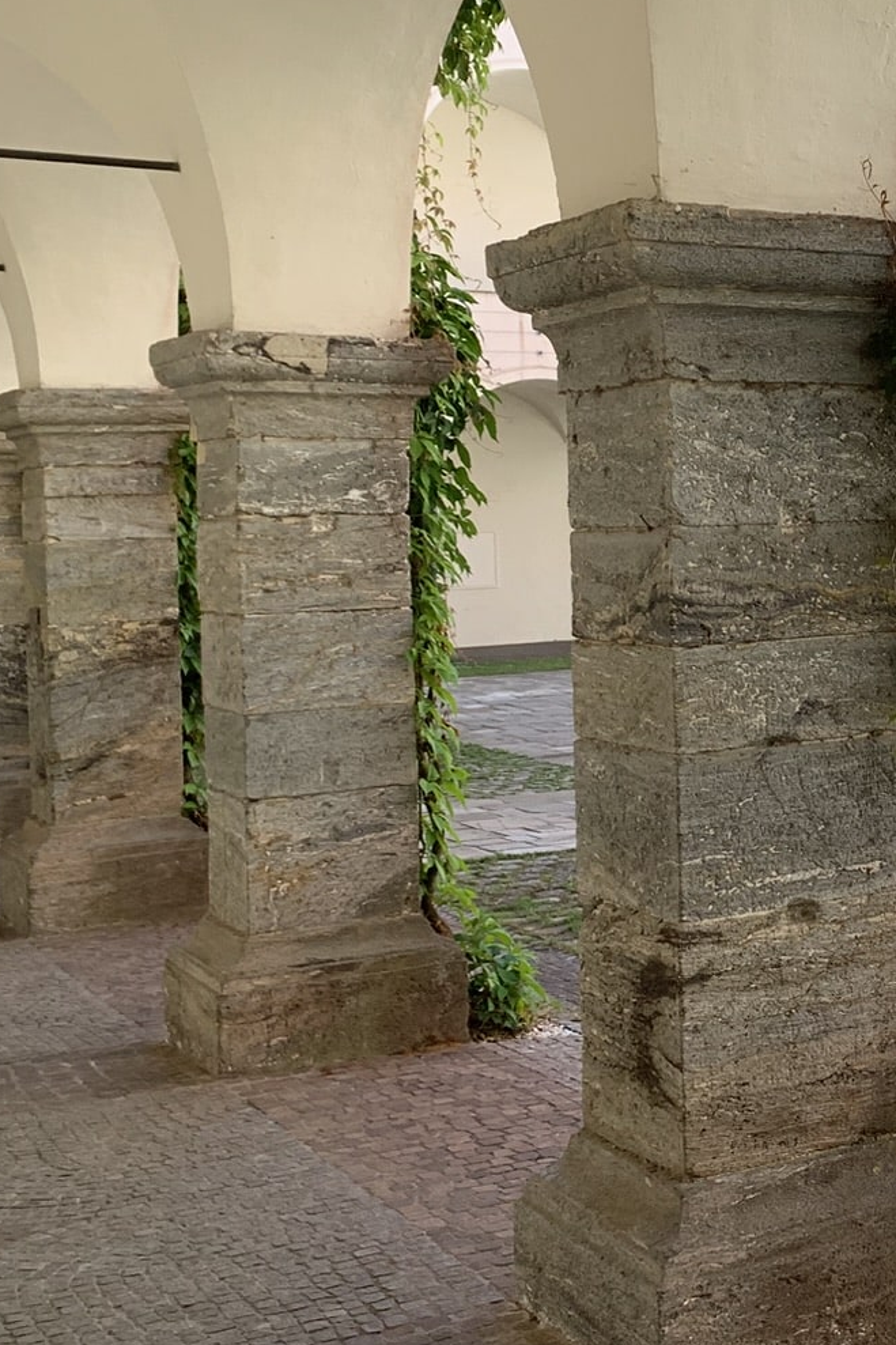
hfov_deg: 21.3
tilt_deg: +0.2
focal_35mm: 56
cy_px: 469
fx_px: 2091
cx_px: 1244
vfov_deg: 35.4
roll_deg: -0.1
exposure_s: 1/520
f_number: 1.8
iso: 25
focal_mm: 4.25
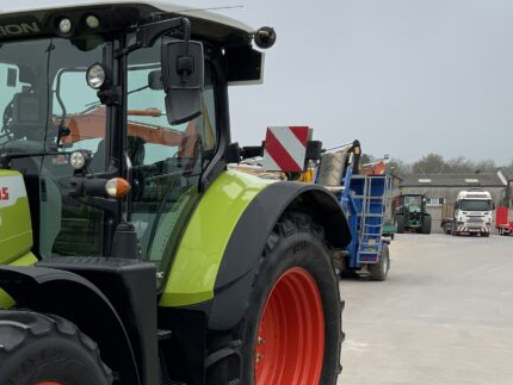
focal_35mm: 69
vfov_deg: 21.1
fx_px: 1023
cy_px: 310
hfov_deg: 27.0
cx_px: 37
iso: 16
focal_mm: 3
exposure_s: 1/728
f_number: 1.8
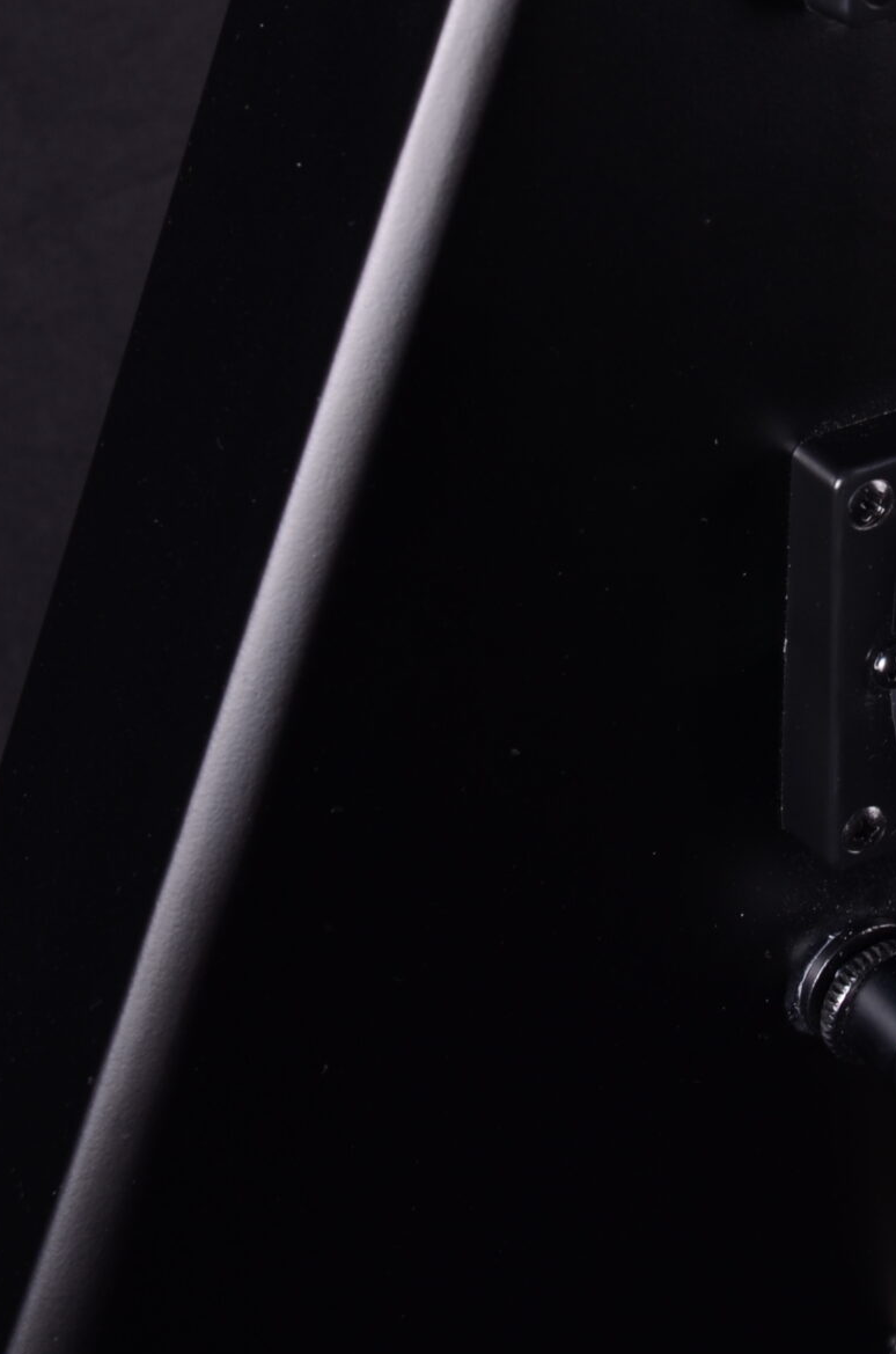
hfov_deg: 14.5
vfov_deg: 21.8
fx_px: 3451
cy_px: 193
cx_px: 911
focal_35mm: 92
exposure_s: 1/200
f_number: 11
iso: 200
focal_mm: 28
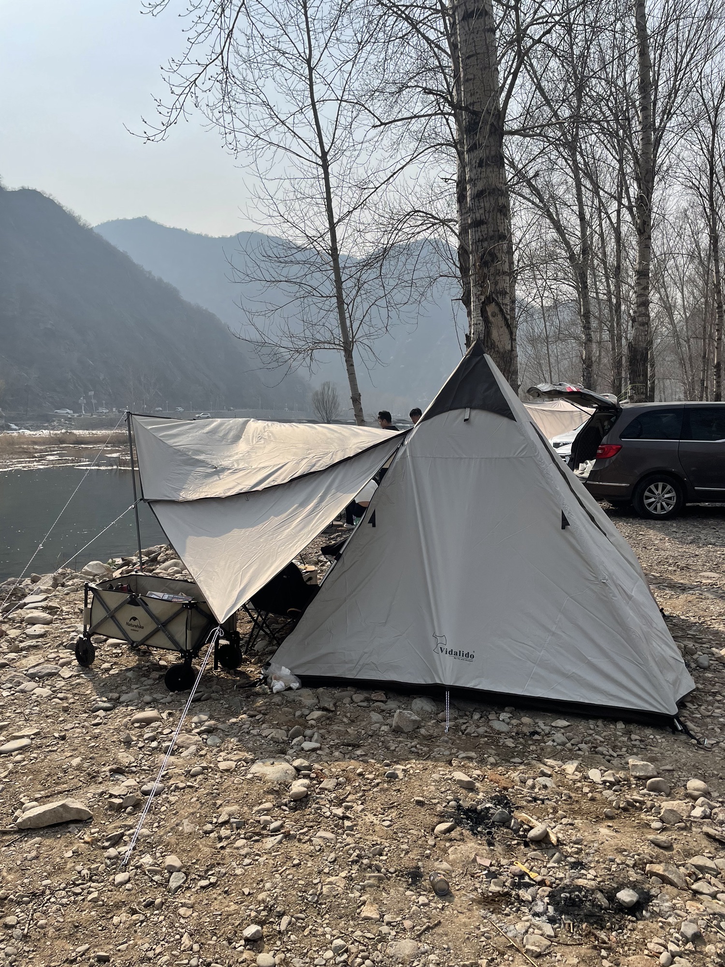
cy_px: 484
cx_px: 362
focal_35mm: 26
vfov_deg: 67.3
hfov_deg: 53.1
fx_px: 726
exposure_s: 1/5291
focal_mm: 4.2
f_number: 1.6
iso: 32
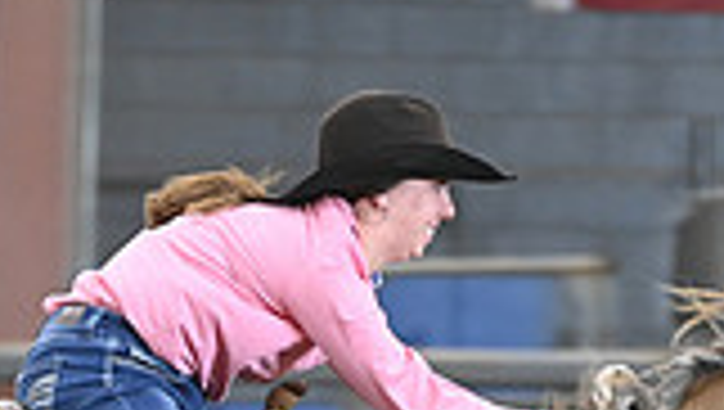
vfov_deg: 1.6
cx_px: -13
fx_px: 14492
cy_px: 804
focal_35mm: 754
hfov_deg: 2.9
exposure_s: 1/250
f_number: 3.2
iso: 3200
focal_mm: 200
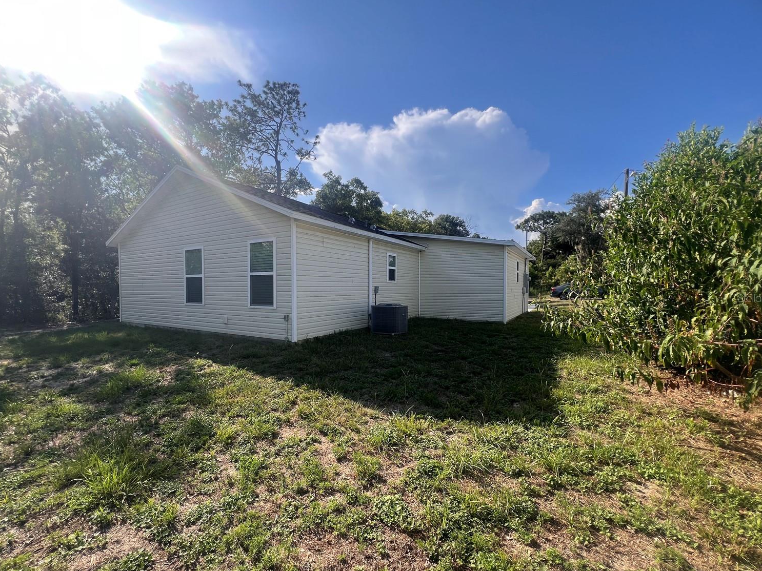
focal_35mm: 14
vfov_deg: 85.6
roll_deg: -0.2
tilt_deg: -2.3
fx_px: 308
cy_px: 298
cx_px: 376
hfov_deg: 102.1
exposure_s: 1/951
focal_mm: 1.57
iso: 32
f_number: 1.8
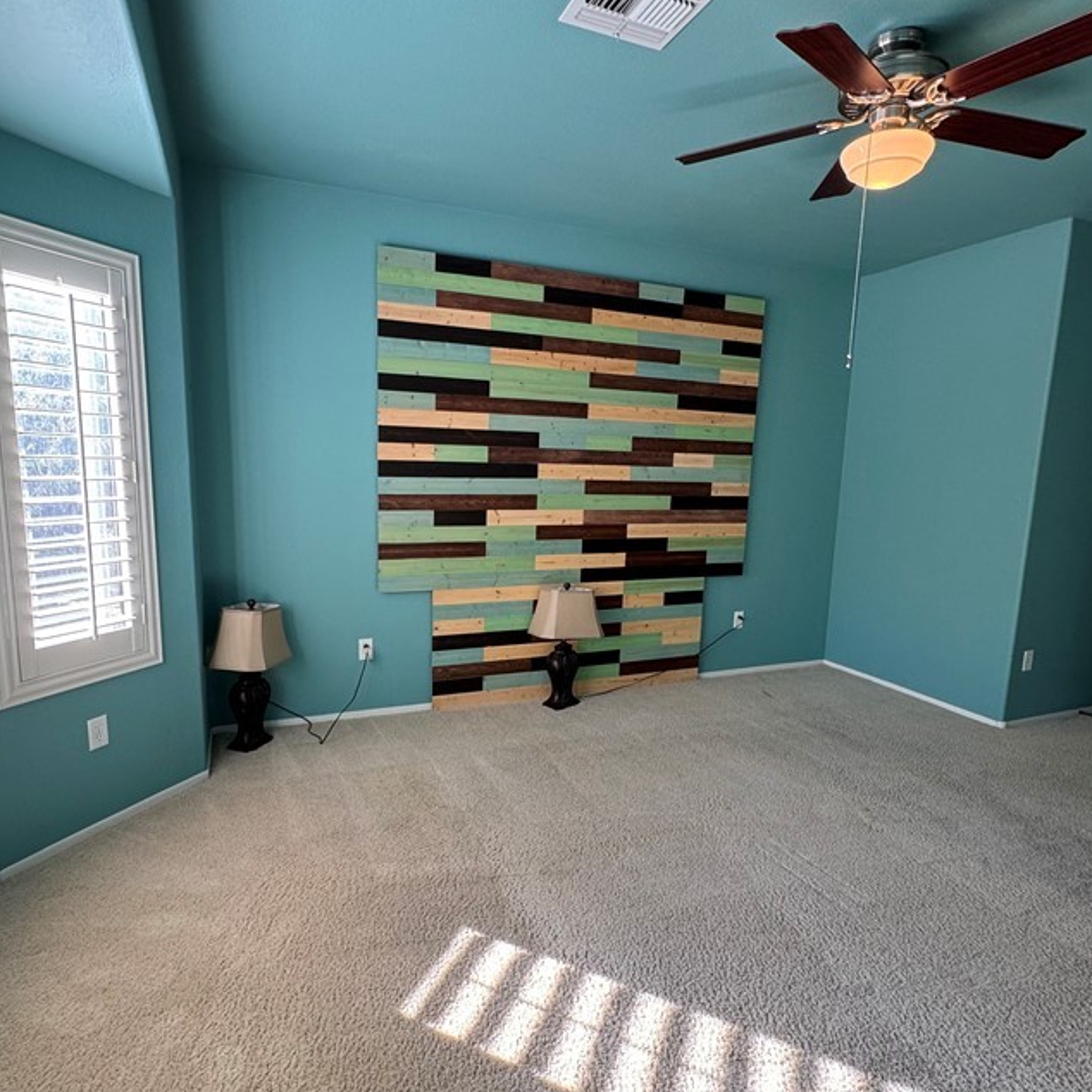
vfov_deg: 74.8
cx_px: 536
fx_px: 714
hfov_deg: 74.8
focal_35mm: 20
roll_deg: -1.8
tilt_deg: -9.2
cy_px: 567
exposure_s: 1/99
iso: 160
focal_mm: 2.22
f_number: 2.2
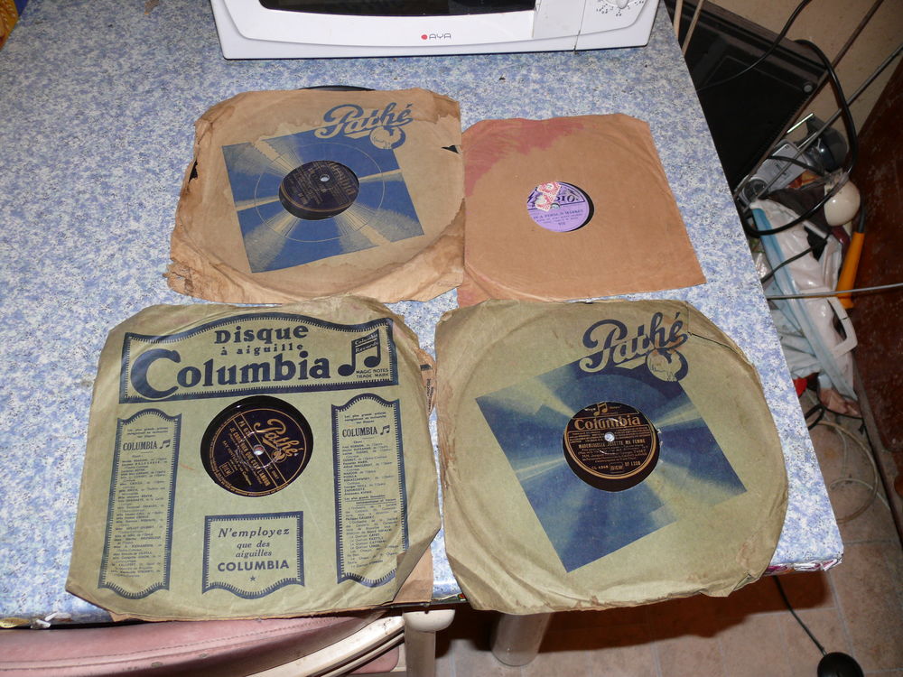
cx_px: 452
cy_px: 338
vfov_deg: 40.7
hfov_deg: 52.6
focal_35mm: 35
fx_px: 913
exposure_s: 1/30
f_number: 2.8
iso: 100
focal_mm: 7.4
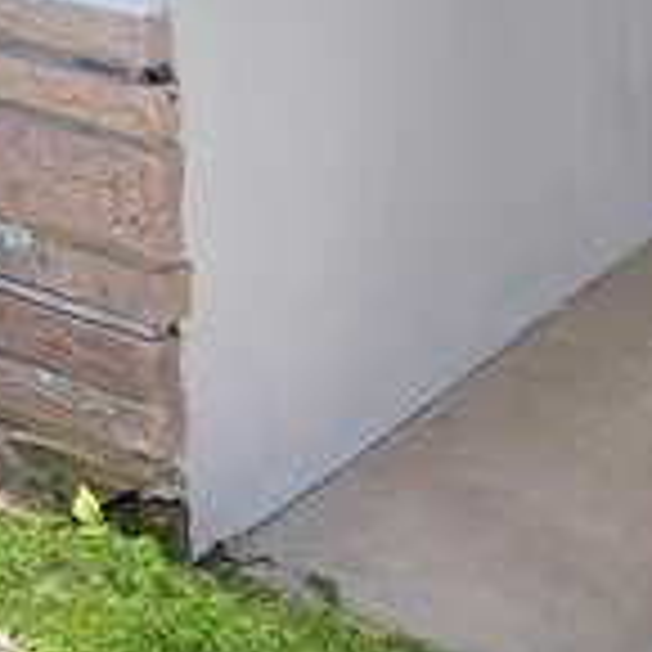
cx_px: -863
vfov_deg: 14.1
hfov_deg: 12.5
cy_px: -463
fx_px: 2387
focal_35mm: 112
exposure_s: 1/5862
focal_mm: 5.4
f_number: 1.8
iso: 80
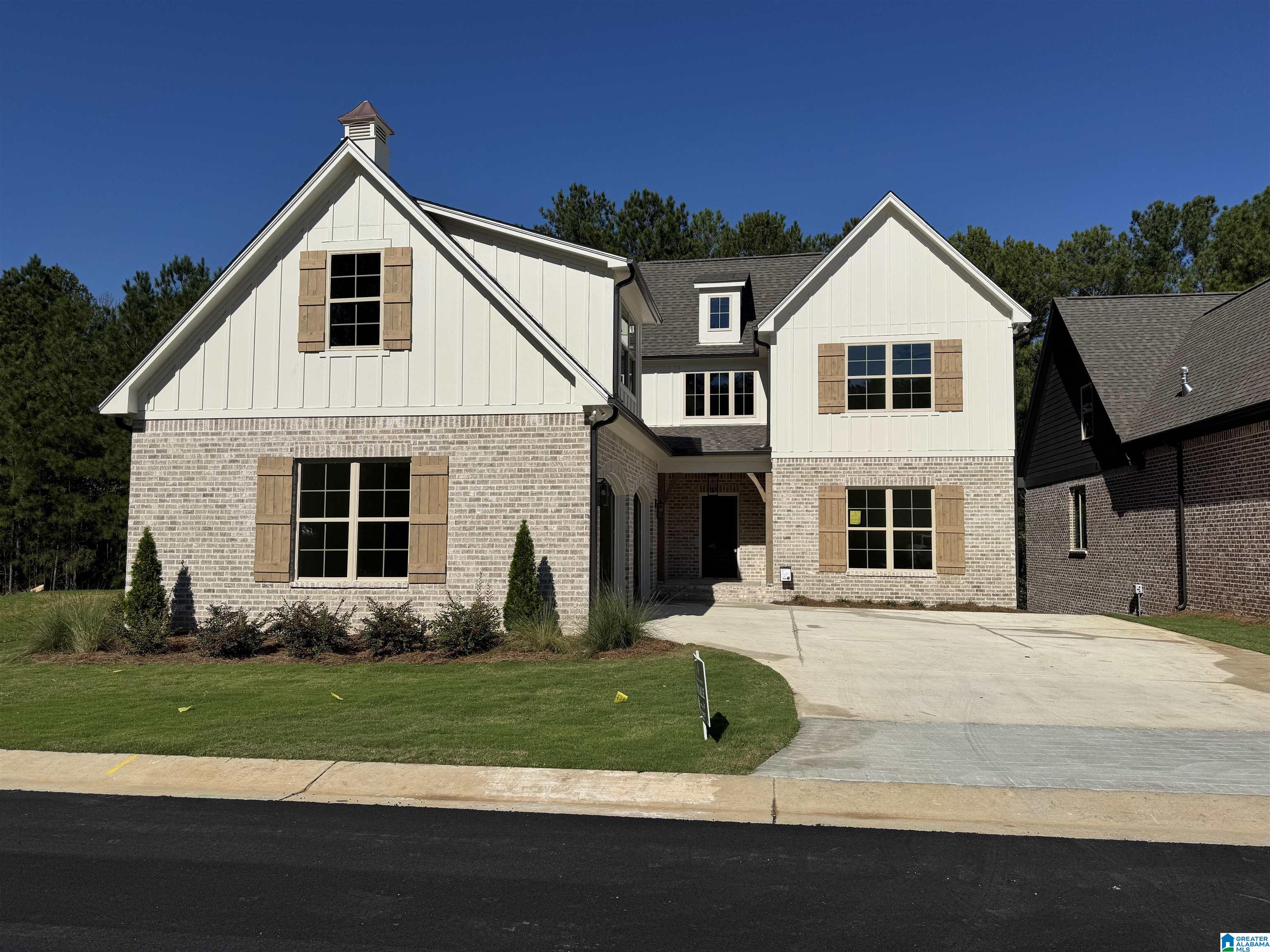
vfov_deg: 56.8
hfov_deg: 71.6
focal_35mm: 24
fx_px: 881
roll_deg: -2.1
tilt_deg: +5.2
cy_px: 476
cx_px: 635
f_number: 1.78
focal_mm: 6.76
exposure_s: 1/12346
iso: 64
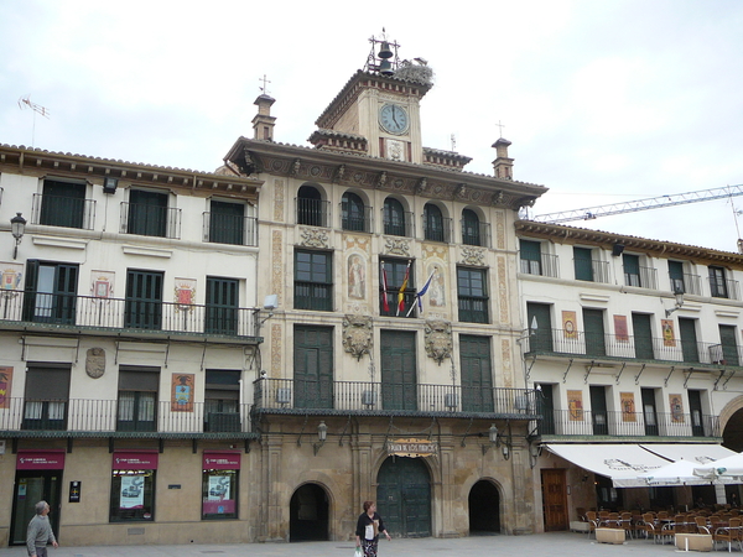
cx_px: 372
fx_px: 794
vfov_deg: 38.7
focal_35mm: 37
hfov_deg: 50.1
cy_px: 278
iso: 80
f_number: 2.8
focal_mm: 5.2
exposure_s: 1/500
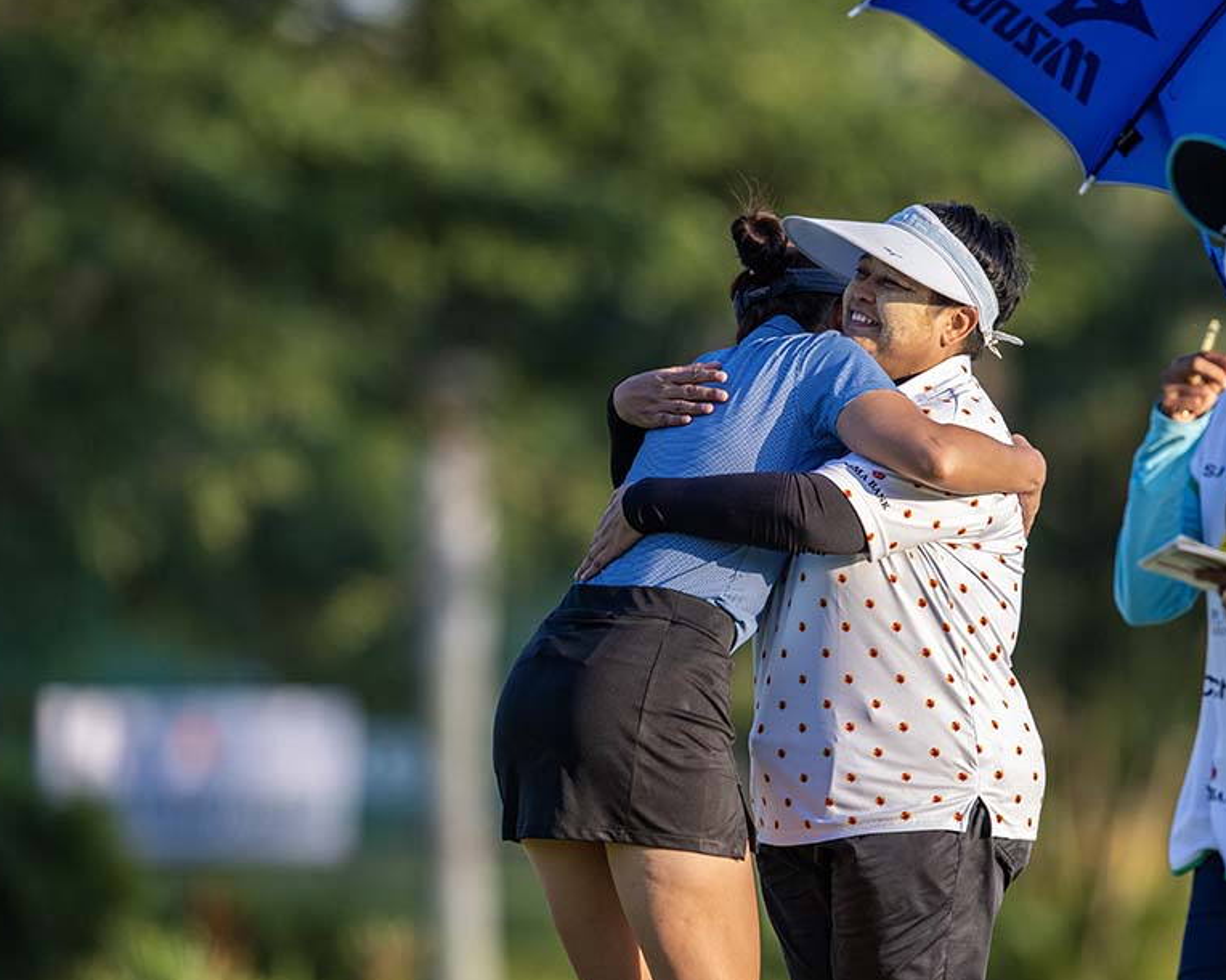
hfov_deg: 4.1
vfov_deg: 3.3
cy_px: 504
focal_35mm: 472
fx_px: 17124
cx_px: 722
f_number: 4
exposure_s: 1/2000
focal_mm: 400
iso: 800
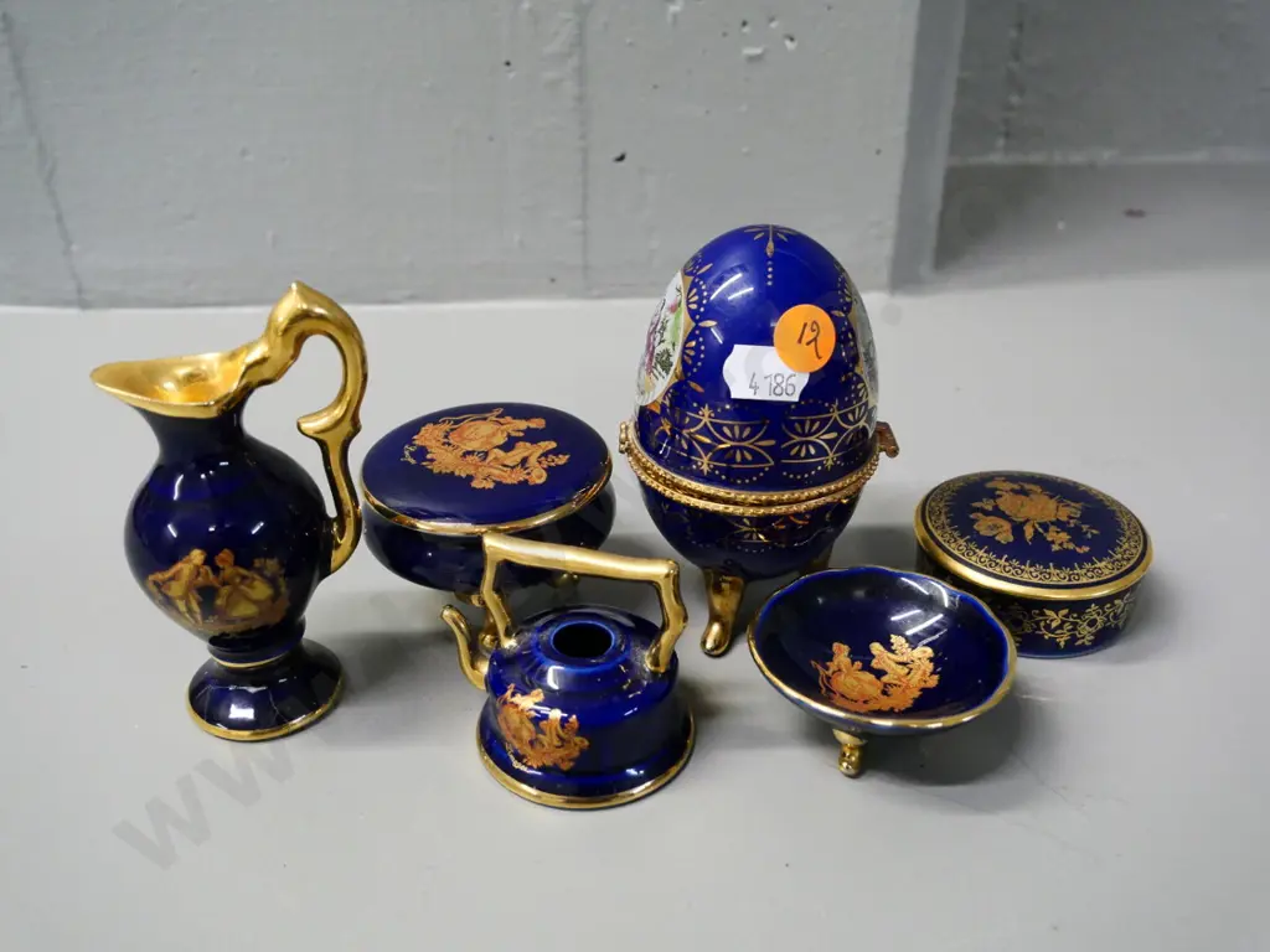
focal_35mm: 34
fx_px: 1247
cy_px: 476
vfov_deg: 41.8
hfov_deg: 54.0
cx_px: 635
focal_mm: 17
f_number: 5
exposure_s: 1/80
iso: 3200
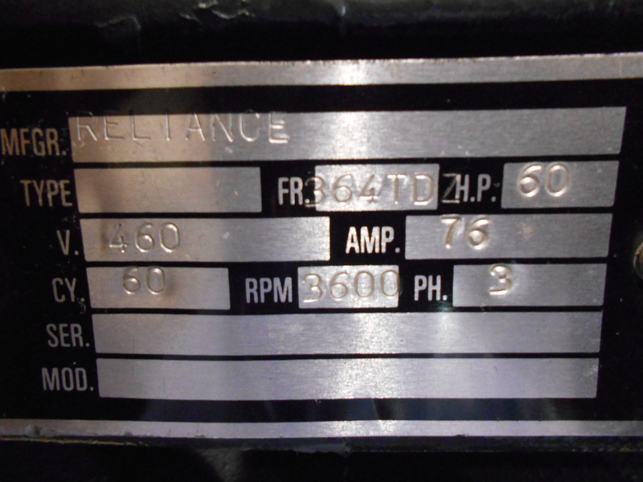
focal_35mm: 26
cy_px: 241
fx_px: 483
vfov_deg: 53.1
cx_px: 322
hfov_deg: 67.3
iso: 800
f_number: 3.2
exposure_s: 1/20
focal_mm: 4.6
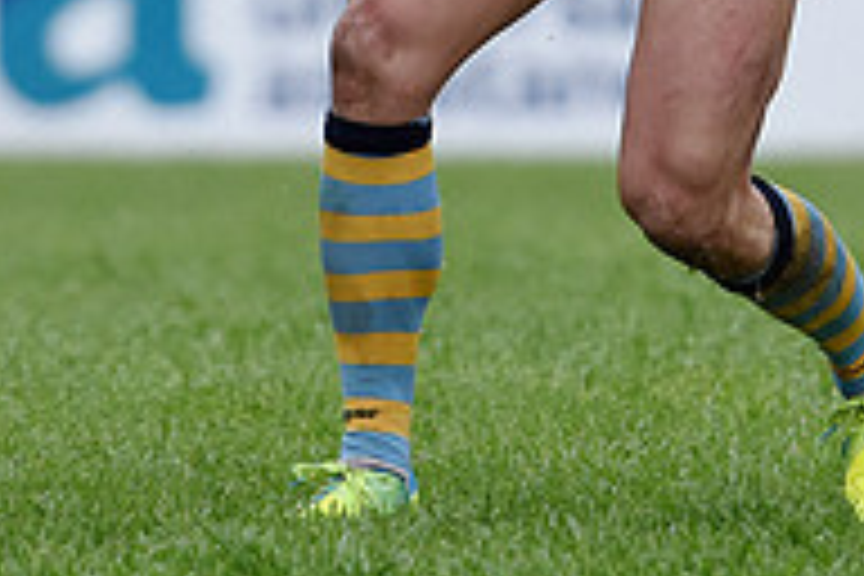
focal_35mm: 886
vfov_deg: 1.6
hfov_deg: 2.3
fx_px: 21251
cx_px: -126
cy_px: -241
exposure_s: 1/1250
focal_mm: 195
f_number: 3.5
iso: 640
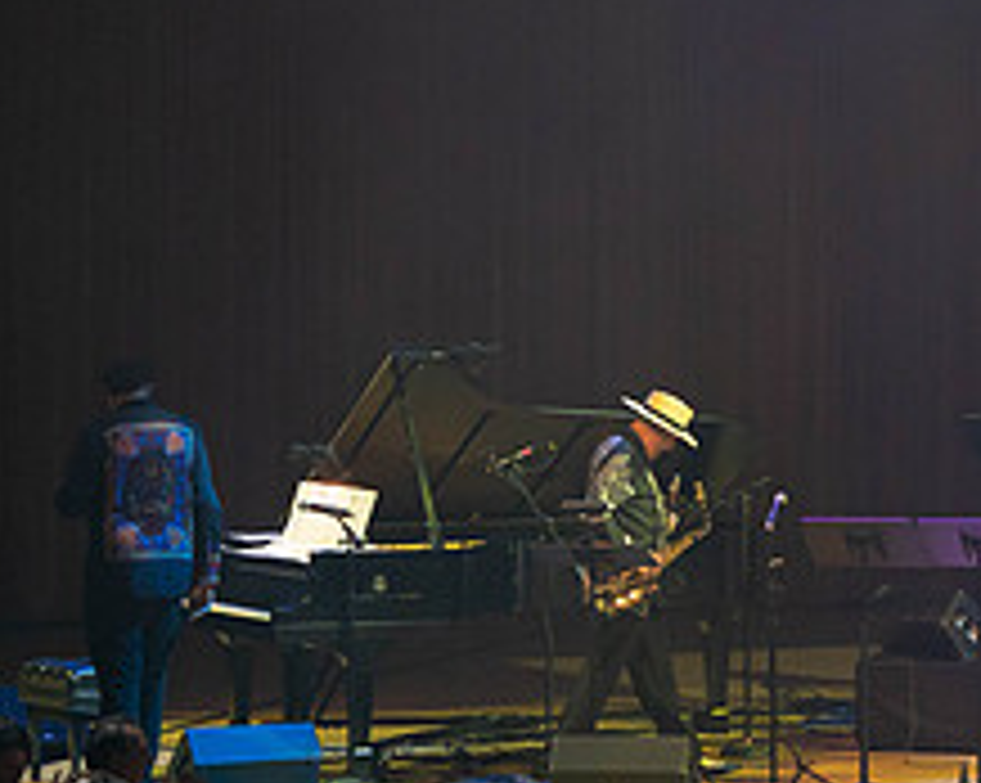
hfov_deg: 7.7
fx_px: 7252
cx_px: 1179
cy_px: 412
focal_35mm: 250
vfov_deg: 6.2
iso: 2500
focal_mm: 100
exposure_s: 1/160
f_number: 5.6
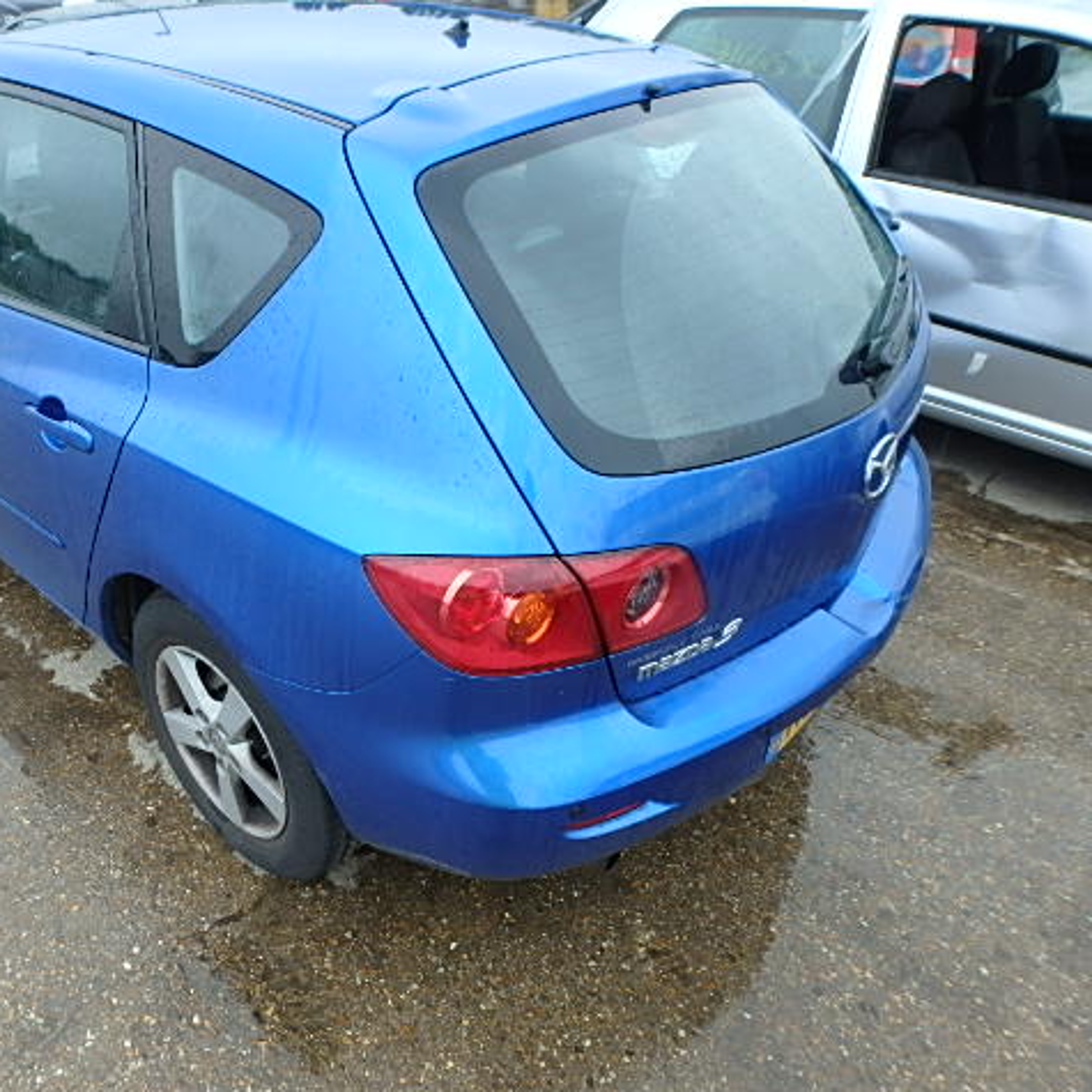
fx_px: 892
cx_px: 361
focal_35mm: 25
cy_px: 547
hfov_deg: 61.4
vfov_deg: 62.9
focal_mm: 3.7
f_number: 3.5
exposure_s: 1/200
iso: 125
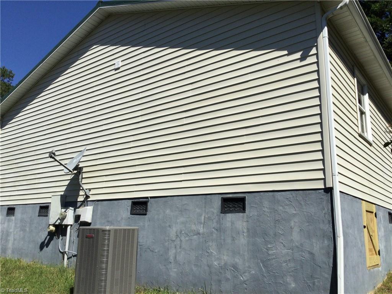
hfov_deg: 58.4
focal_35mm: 31
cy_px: 147
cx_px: 196
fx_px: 351
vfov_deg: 45.4
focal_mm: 3.3
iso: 25
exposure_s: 1/2262
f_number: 2.4
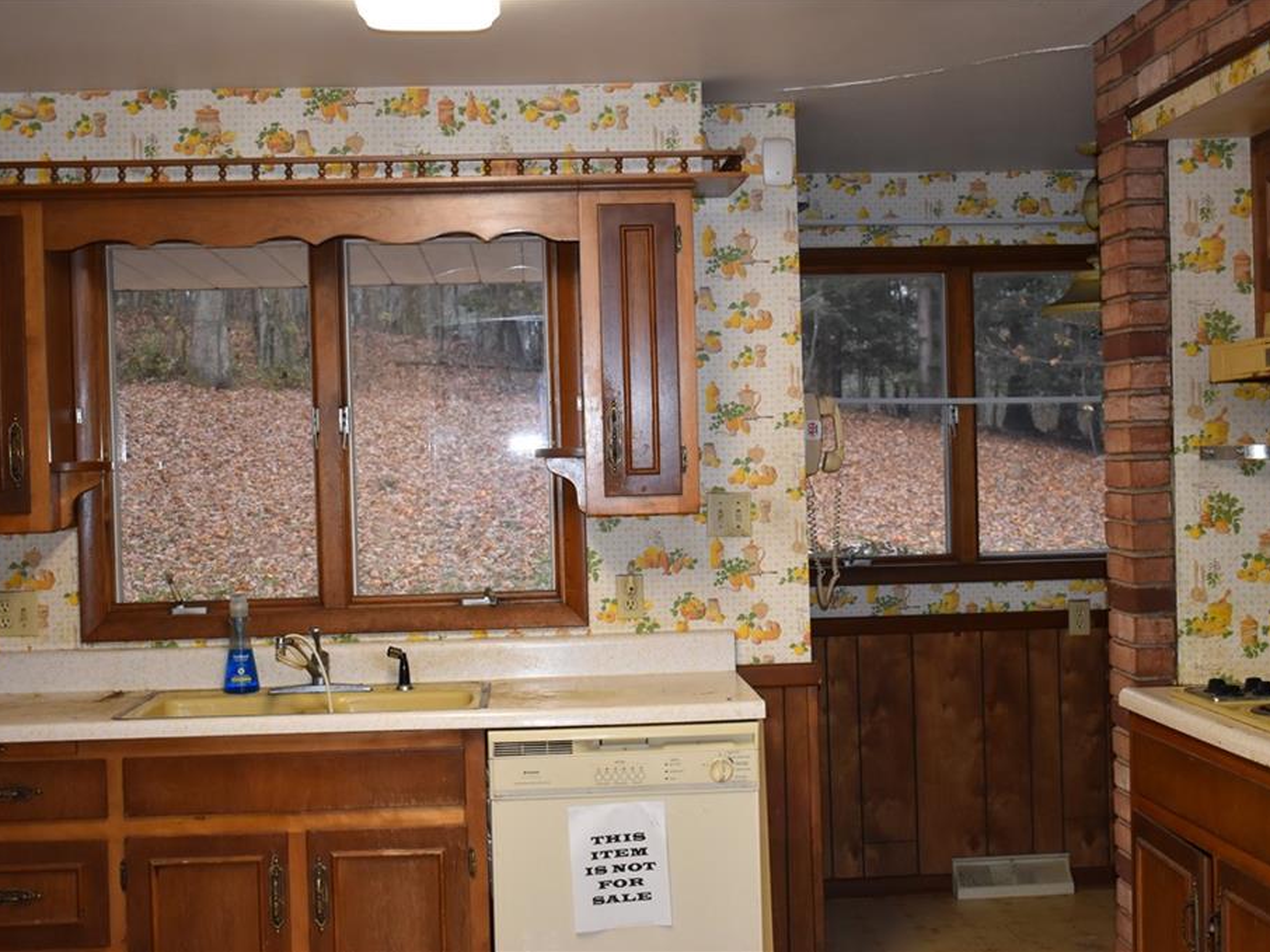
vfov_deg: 28.8
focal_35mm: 51
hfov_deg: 37.8
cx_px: 660
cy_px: 475
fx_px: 1854
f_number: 5
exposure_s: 1/100
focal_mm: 31
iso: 800
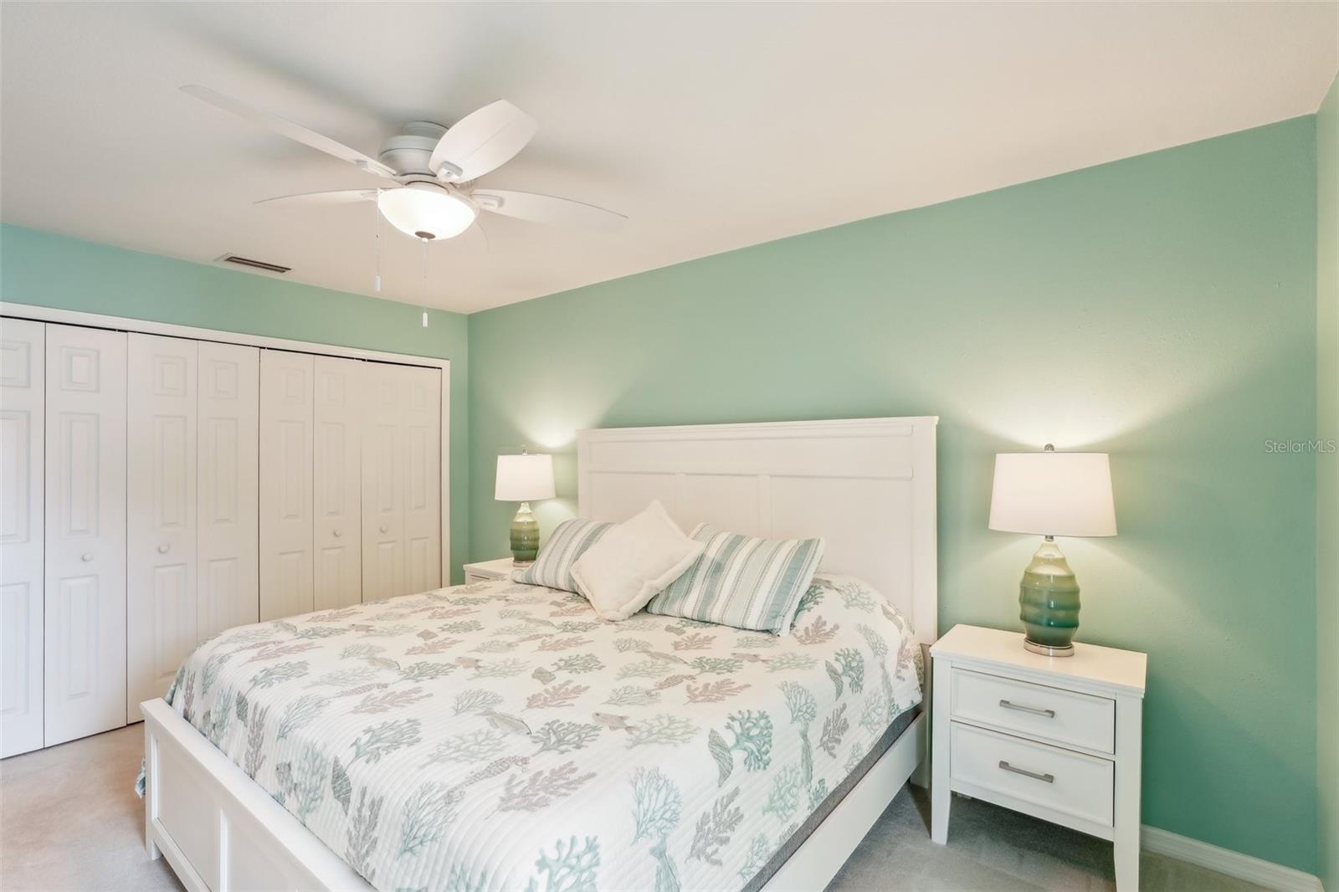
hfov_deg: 96.7
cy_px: 446
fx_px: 595
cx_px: 670
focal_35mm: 16
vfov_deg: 73.7
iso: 400
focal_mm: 16
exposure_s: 1/20
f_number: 8
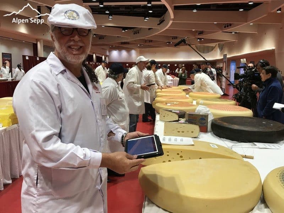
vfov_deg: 49.7
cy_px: 106
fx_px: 230
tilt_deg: -6.9
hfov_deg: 63.4
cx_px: 142
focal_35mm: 28
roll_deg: -0.9
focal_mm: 3.99
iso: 25
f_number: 1.8
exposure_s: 1/31
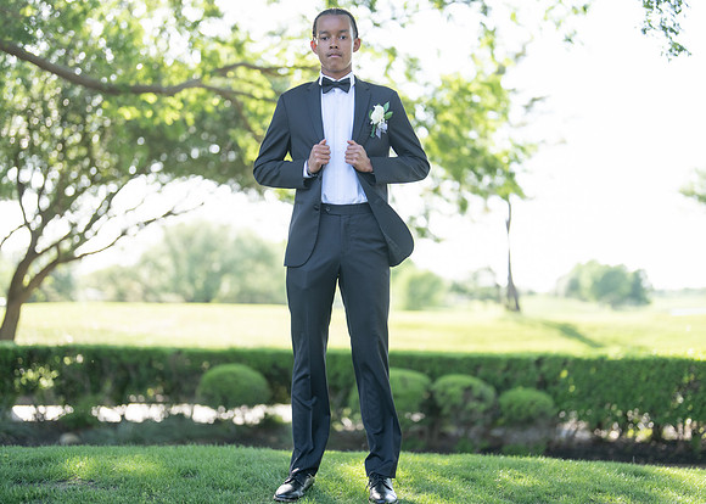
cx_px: 353
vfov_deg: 26.1
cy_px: 252
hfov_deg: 36.0
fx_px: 1088
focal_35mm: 54
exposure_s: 1/1600
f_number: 1.2
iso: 160
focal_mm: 50
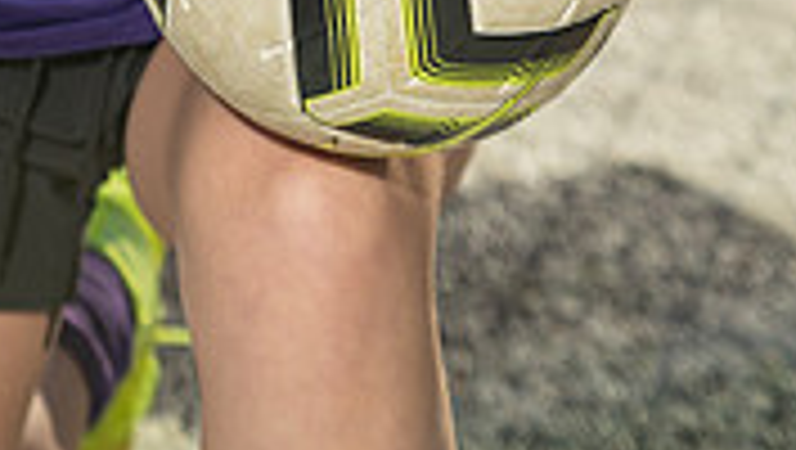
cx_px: 315
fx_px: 3423
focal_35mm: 162
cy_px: -536
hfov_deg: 13.3
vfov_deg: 7.2
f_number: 4.5
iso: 200
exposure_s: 1/250
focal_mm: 61
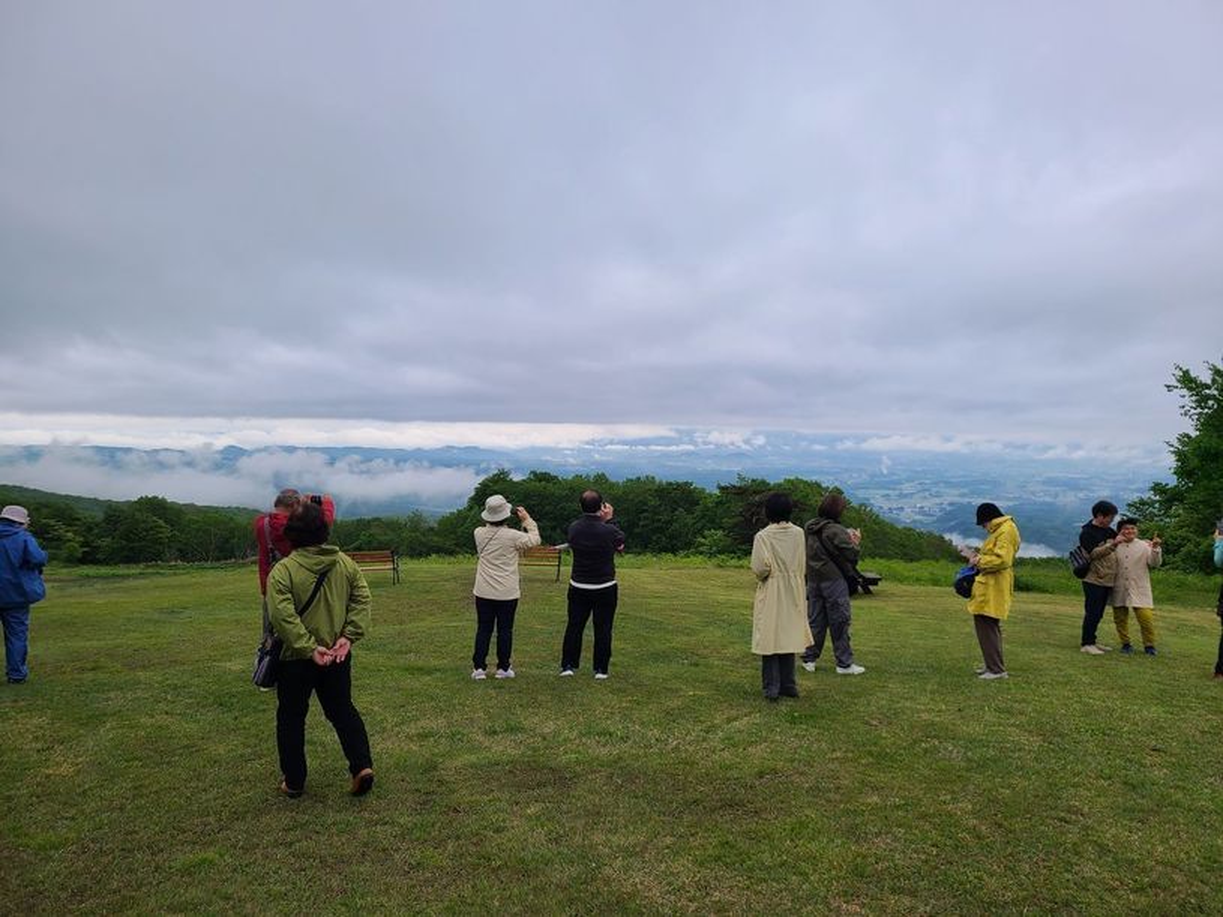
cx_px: 612
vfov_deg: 53.1
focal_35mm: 26
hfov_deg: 67.3
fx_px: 918
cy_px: 458
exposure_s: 1/418
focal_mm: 5.4
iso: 40
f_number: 1.8
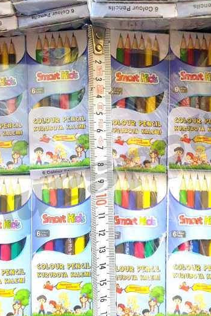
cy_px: 146
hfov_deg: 42.3
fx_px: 272
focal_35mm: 31
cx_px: 102
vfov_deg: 60.2
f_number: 2.4
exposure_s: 1/50
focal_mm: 4.32
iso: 640
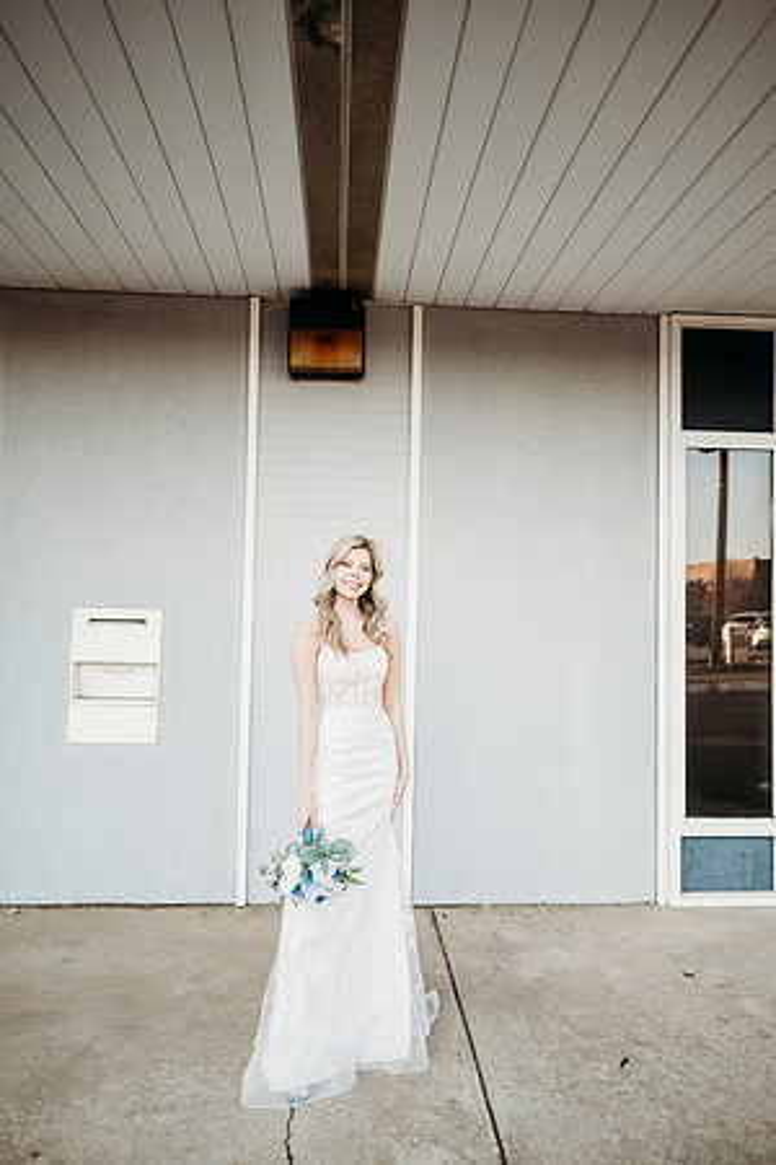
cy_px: 582
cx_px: 388
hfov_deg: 53.1
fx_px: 776
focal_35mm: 24
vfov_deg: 73.7
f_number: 2
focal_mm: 24
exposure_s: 1/320
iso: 100
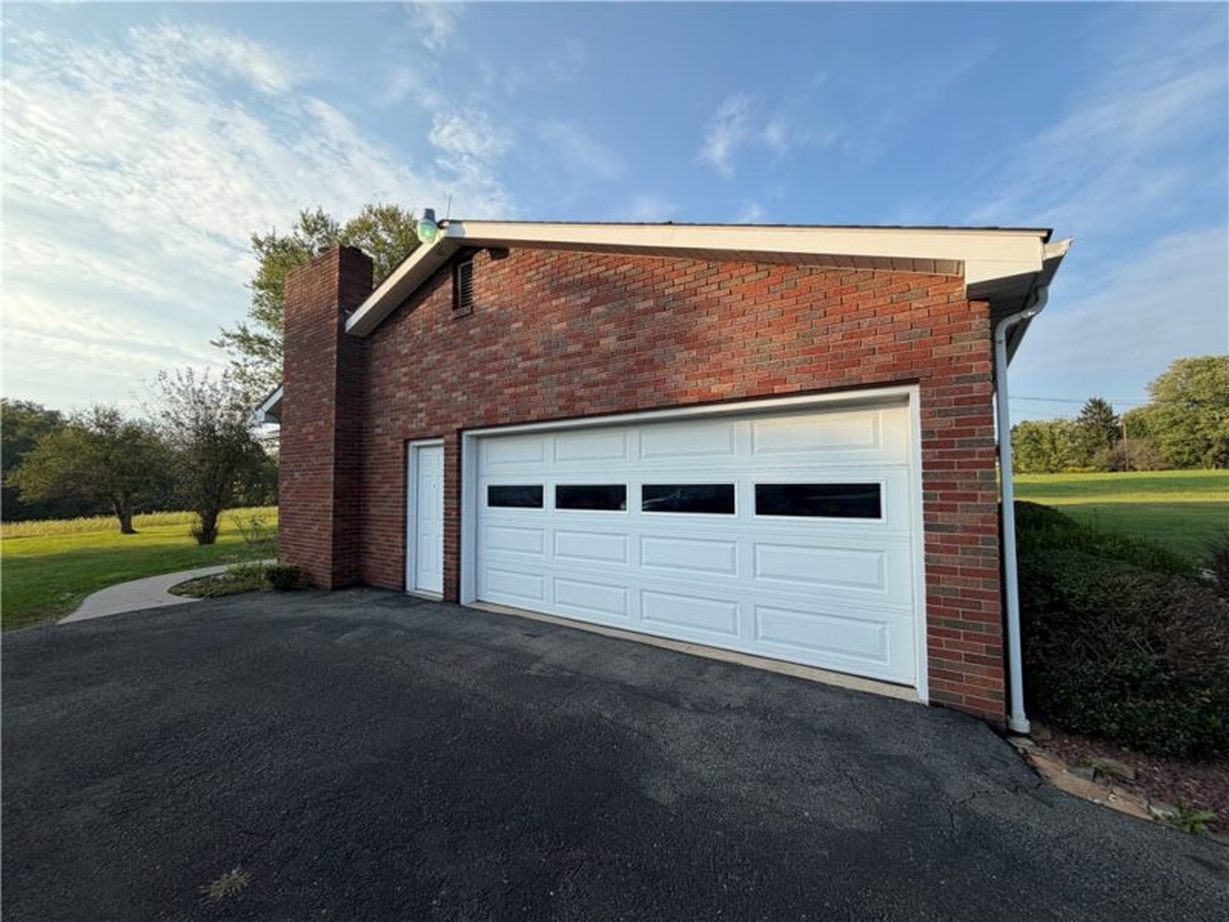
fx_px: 497
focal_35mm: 14
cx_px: 614
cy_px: 461
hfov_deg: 102.1
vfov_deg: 85.7
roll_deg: +1.8
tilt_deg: +6.4
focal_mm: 2.22
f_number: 2.2
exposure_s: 1/644
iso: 40
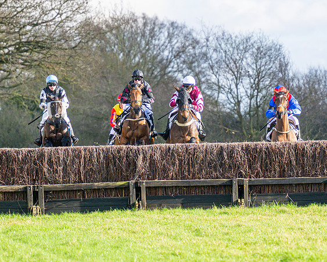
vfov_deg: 4.0
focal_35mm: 391
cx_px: 208
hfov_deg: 5.0
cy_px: 154
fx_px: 3779
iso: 400
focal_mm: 185
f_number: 4
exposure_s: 1/1600
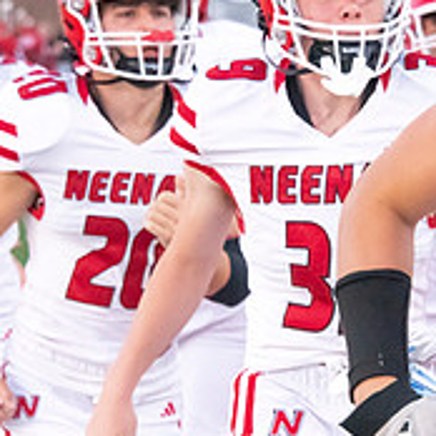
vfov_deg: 4.9
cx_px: 363
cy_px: 227
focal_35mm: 354
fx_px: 5044
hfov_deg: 4.9
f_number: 7.1
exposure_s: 1/800
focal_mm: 125
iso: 10000
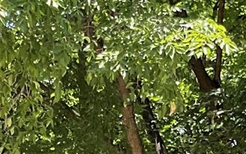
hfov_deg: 9.8
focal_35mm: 213
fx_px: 1428
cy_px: 253
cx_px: 222
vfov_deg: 6.1
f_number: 1.8
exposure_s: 1/219
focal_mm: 3
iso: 16
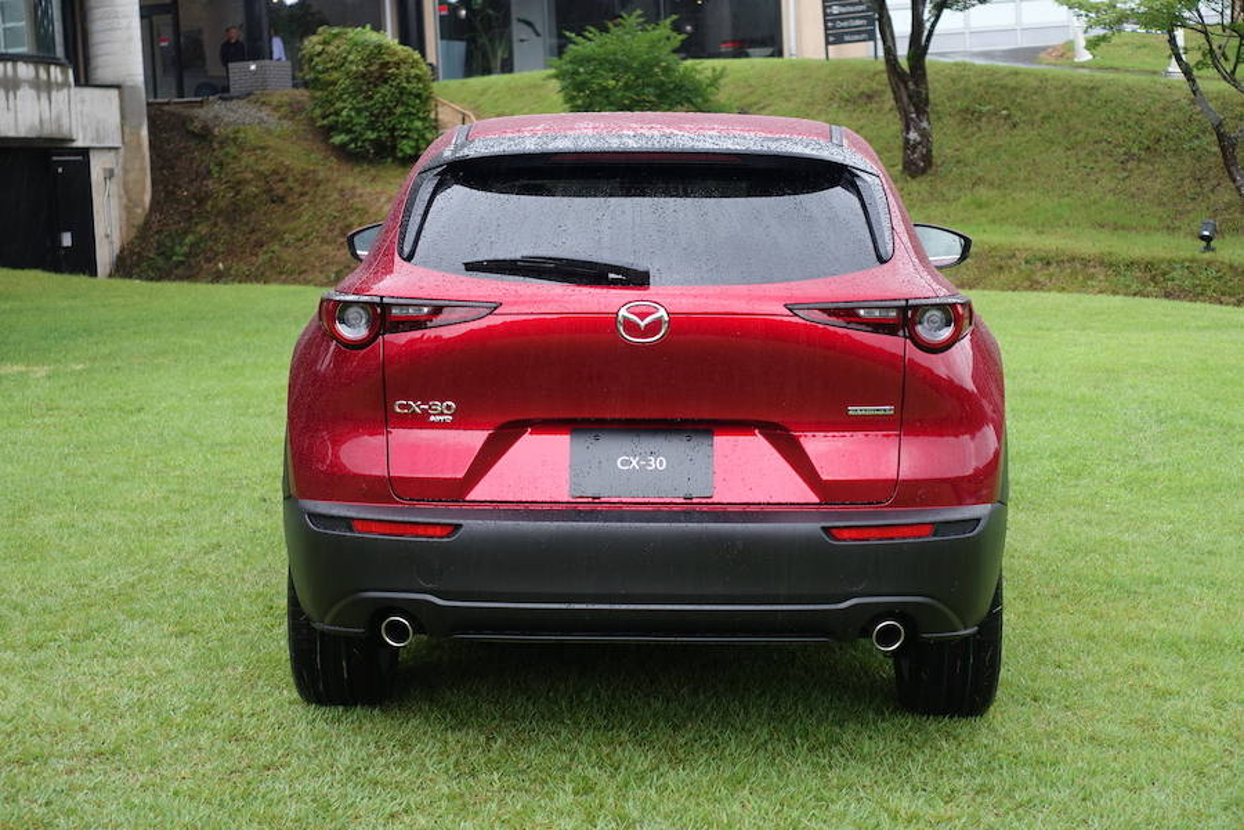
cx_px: 622
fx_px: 2419
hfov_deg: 28.8
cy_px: 415
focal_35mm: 70
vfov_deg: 19.5
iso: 160
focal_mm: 25.64
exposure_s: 1/80
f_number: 2.8
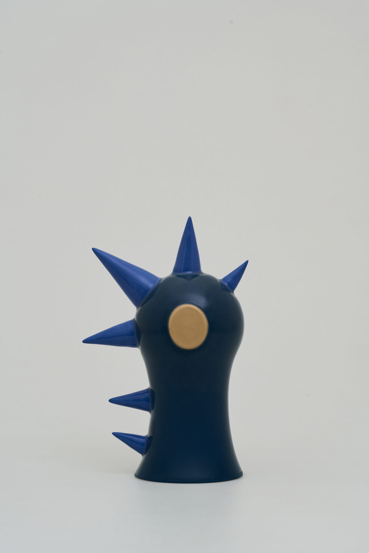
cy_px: 276
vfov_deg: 22.6
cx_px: 184
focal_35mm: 90
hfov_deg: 15.2
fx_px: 1383
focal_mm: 90
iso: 500
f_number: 11
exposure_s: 1/100
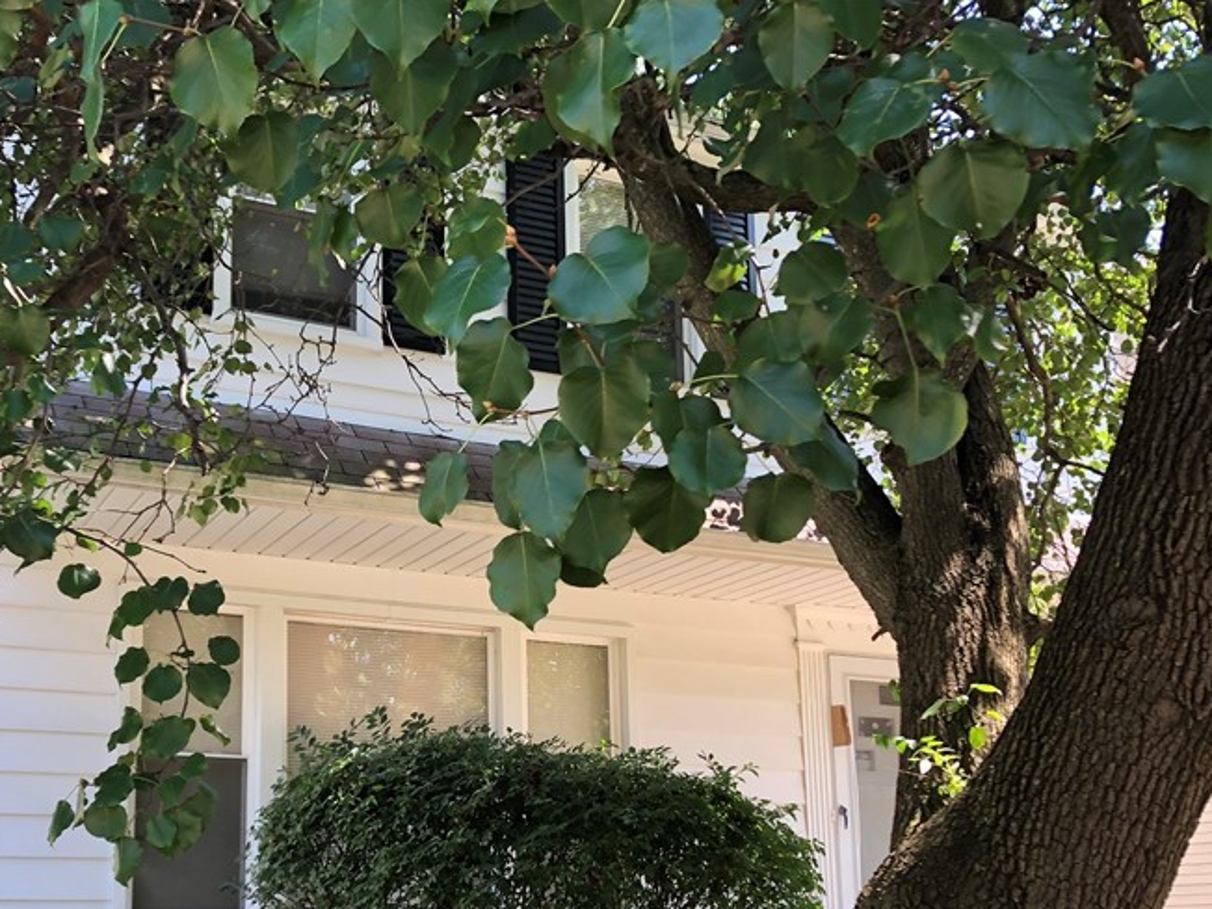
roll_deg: -0.7
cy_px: 708
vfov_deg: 32.1
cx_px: 389
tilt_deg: +7.2
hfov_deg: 42.3
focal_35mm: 44
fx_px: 1541
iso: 25
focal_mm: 3.99
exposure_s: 1/120
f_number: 1.8
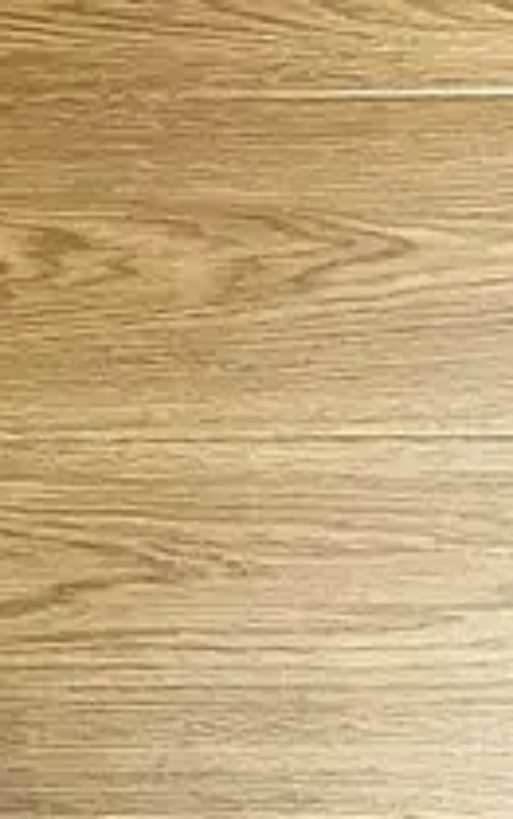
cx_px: -957
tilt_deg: -59.6
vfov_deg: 14.4
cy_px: 466
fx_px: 3237
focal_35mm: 145
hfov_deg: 8.0
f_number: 1.6
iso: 200
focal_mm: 4.2
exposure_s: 1/50
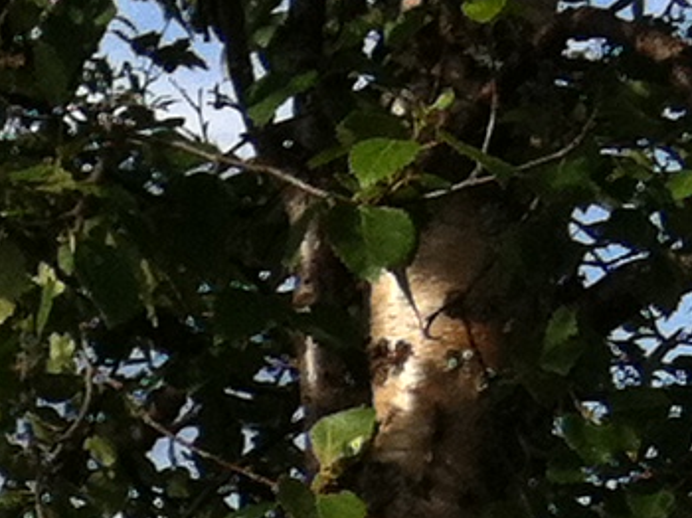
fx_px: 5174
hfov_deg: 7.4
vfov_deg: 5.2
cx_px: -649
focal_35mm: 259
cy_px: 1870
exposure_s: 1/718
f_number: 2.8
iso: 80
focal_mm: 3.85
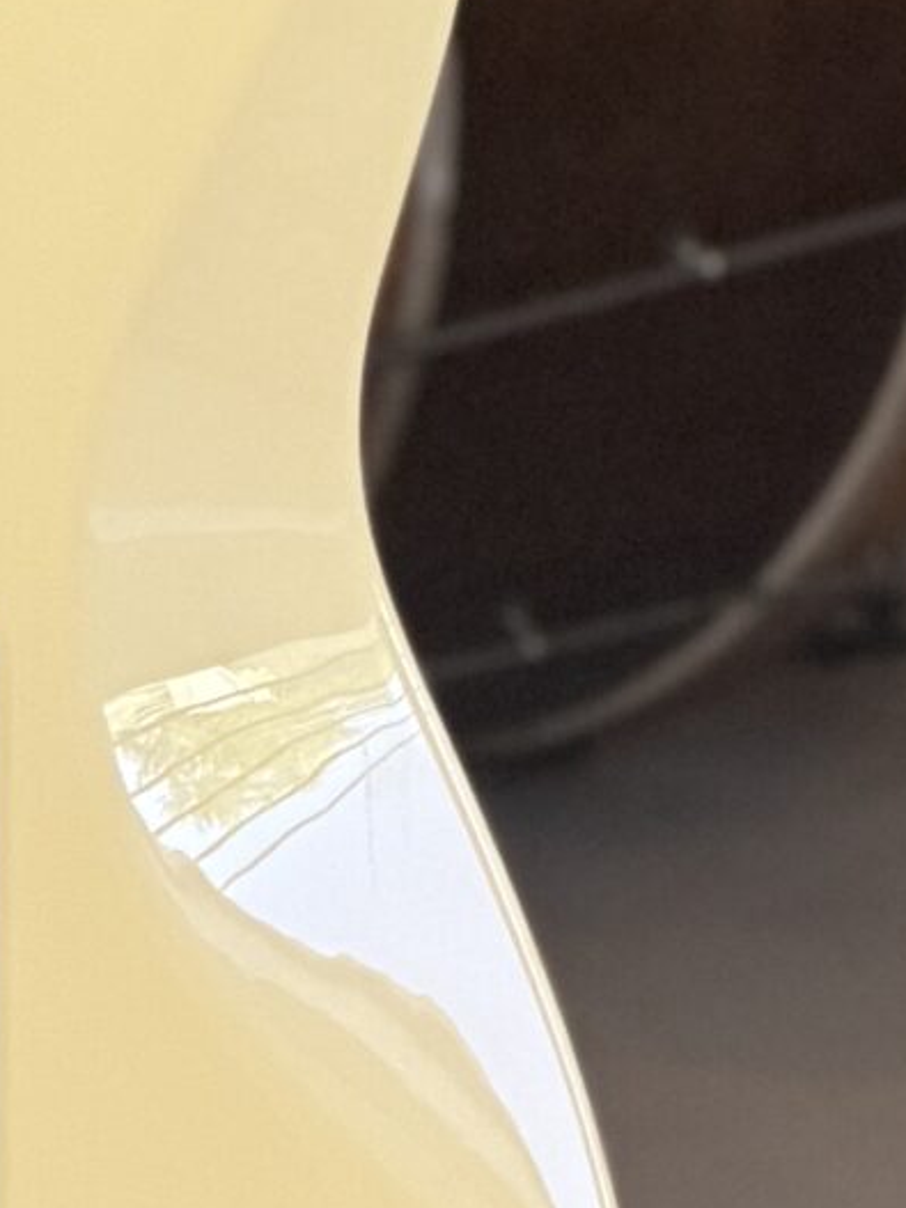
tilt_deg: -6.5
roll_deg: -0.5
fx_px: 16967
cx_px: -241
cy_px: -690
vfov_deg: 4.1
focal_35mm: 486
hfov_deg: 3.1
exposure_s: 1/121
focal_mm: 16.89
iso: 400
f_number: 2.8
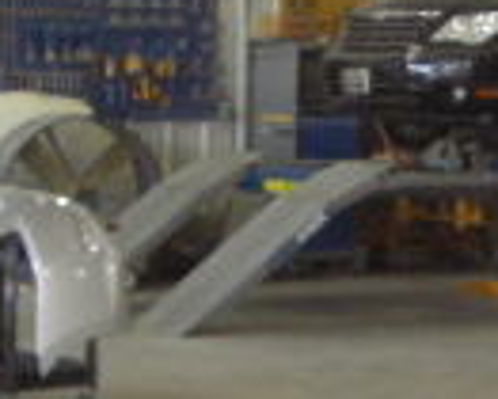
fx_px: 2670
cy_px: 281
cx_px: 597
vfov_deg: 8.5
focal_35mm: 181
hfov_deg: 10.5
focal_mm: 6.2
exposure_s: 1/125
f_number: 2.7
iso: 200
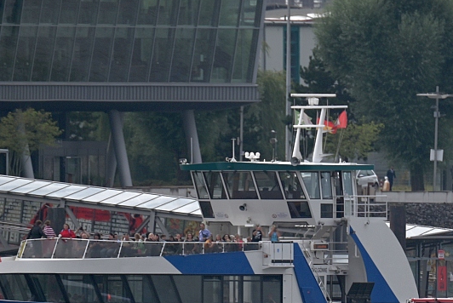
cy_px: 224
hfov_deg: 2.7
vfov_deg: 1.8
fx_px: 9700
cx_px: 349
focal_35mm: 770
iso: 100
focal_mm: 400
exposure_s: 1/1000
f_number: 5.6
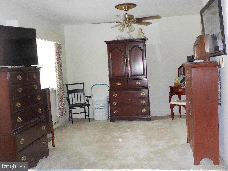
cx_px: 114
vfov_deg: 37.7
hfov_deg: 49.0
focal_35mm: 38
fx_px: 250
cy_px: 86
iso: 450
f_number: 3.7
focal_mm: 5.2
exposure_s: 1/30
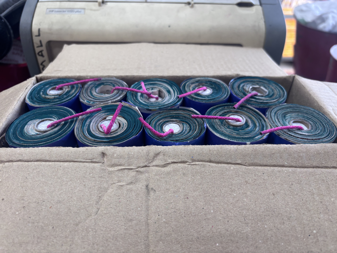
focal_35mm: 26
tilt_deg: -37.9
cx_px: 168
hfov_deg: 67.3
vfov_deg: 53.1
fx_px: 253
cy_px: 126
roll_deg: -1.5
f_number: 1.6
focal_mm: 5.96
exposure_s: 1/50
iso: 64
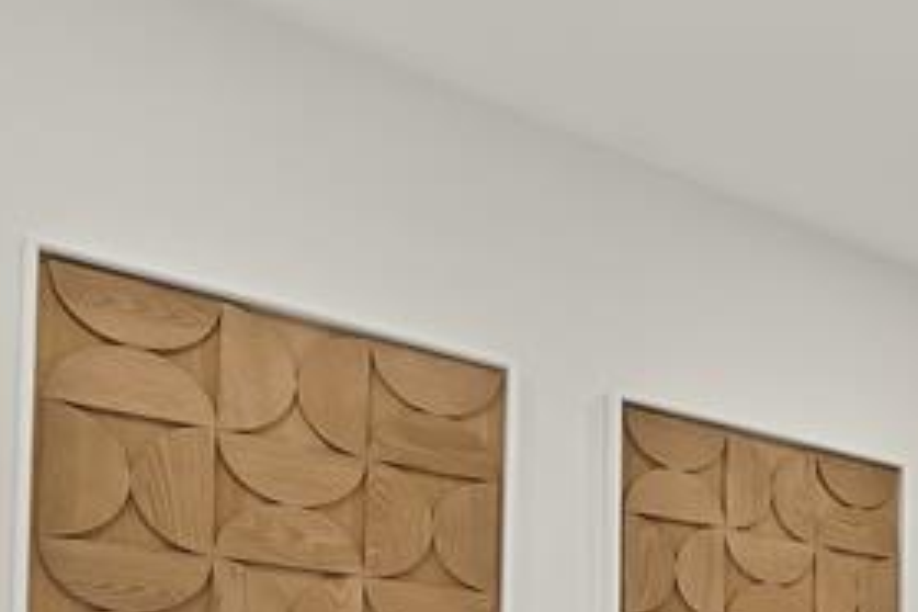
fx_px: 1122
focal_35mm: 44
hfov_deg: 31.6
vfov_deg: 25.9
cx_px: 1250
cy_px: 808
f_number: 9
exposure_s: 1/10
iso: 640
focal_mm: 12
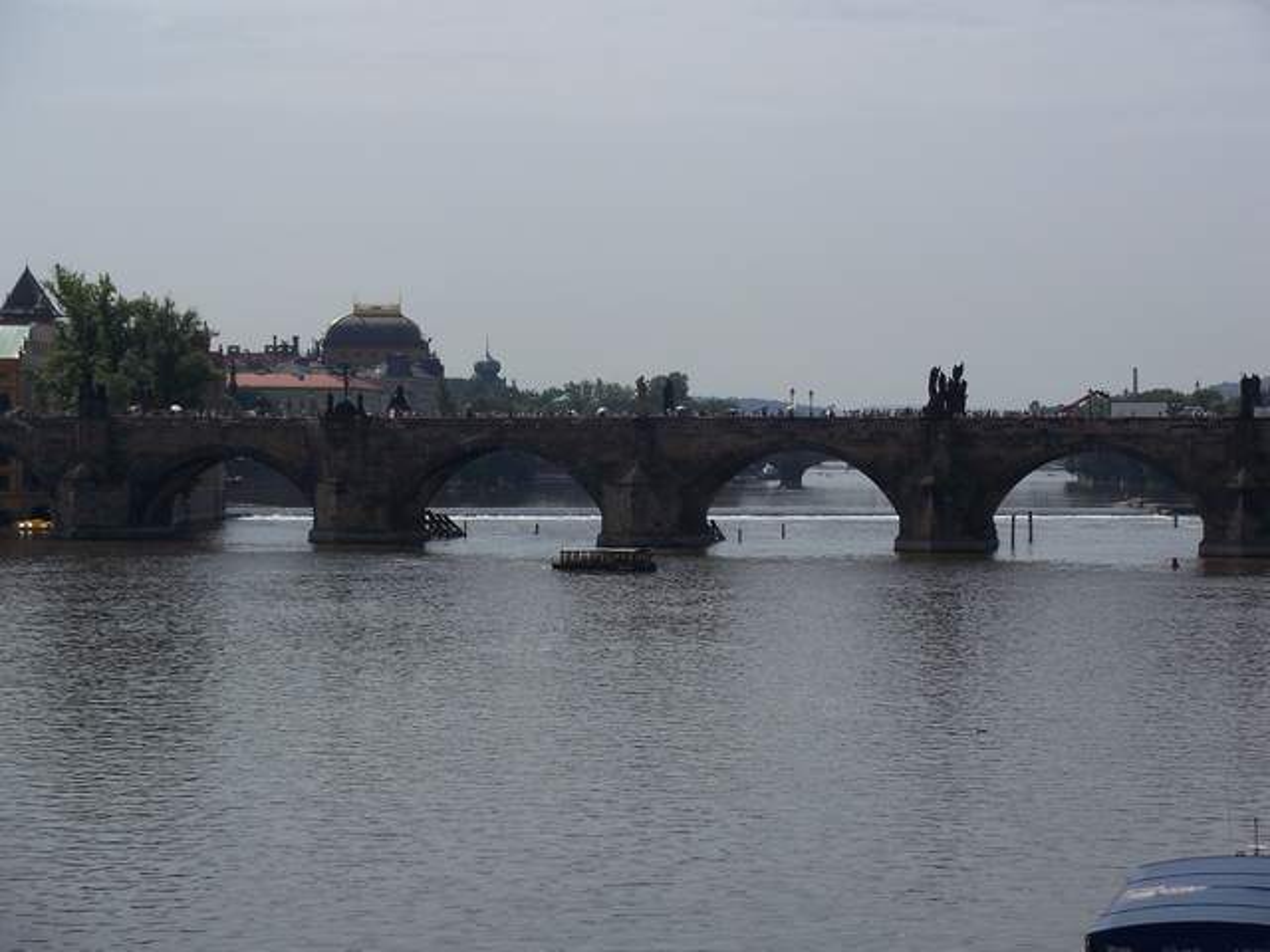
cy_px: 476
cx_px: 635
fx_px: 3522
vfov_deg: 15.4
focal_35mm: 96
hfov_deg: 20.4
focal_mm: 20.3
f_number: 5
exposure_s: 1/1000
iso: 64
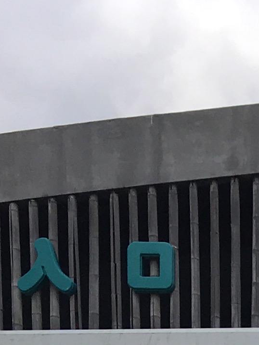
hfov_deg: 8.3
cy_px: 928
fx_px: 1626
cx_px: 647
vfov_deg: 10.0
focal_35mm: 163
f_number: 2.2
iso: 25
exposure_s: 1/1026
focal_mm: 4.15
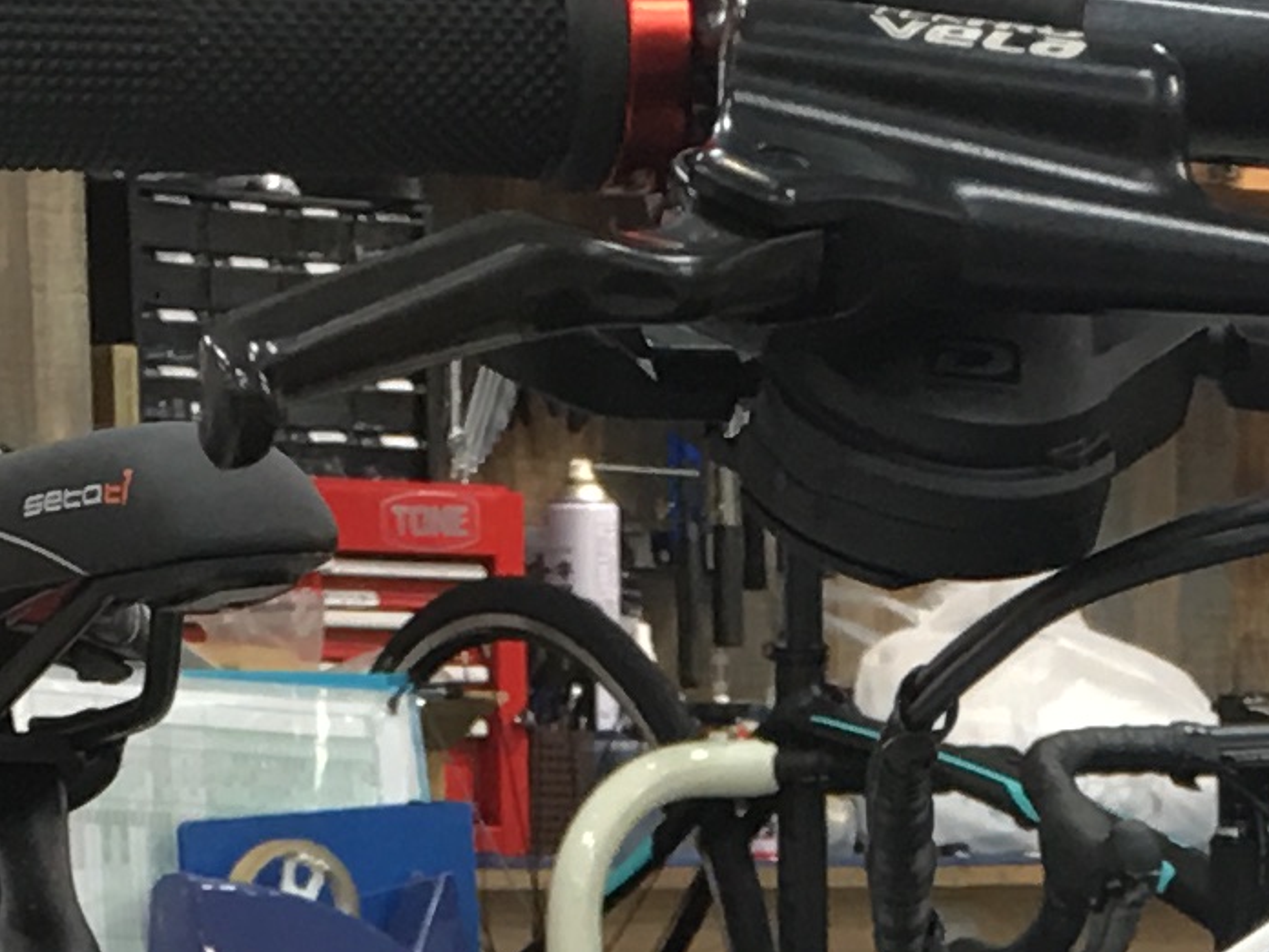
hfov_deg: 11.7
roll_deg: -0.4
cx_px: 1076
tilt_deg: -12.4
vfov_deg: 8.2
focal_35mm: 168
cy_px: 2189
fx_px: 6159
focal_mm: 4.15
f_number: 2.2
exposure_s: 1/15
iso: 25
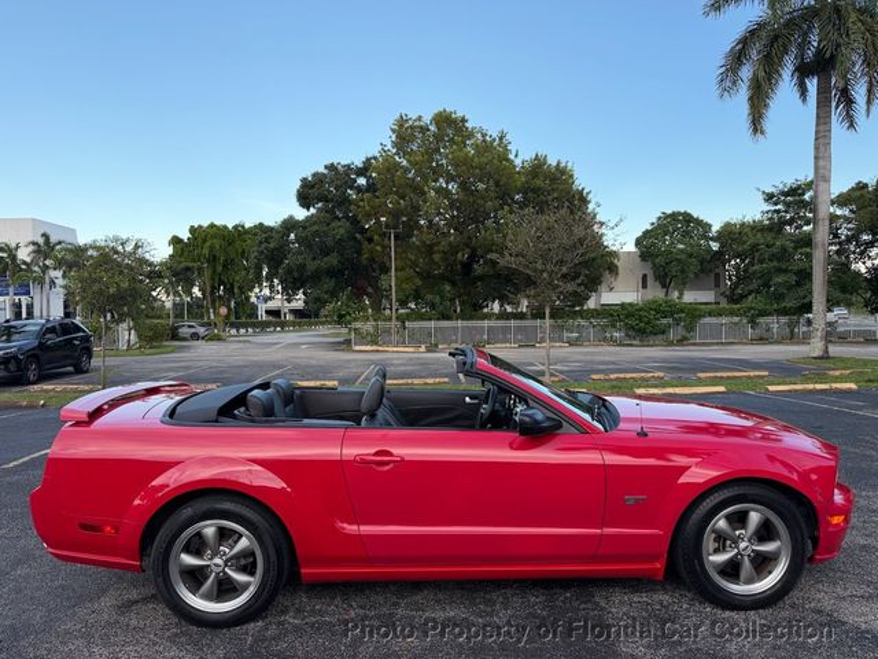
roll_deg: +0.6
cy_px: 330
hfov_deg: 71.6
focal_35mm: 24
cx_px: 439
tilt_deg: -1.2
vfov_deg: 56.8
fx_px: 609
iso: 100
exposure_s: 1/547
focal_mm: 6.76
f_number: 1.78
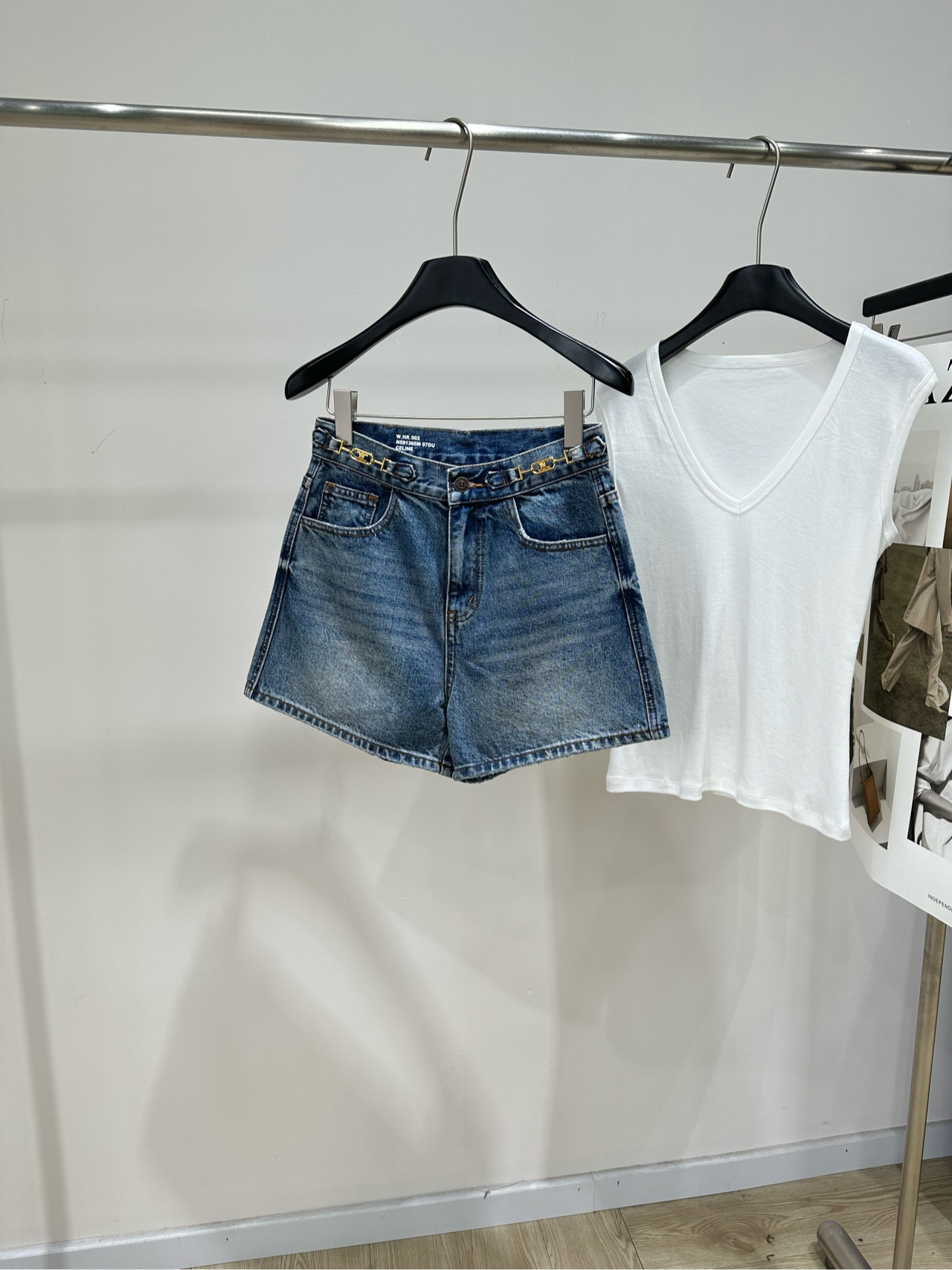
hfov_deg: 56.8
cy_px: 635
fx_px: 880
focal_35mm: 24
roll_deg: +0.3
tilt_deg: -10.9
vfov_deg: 71.6
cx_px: 476
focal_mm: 6.86
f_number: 1.78
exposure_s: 1/126
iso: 64
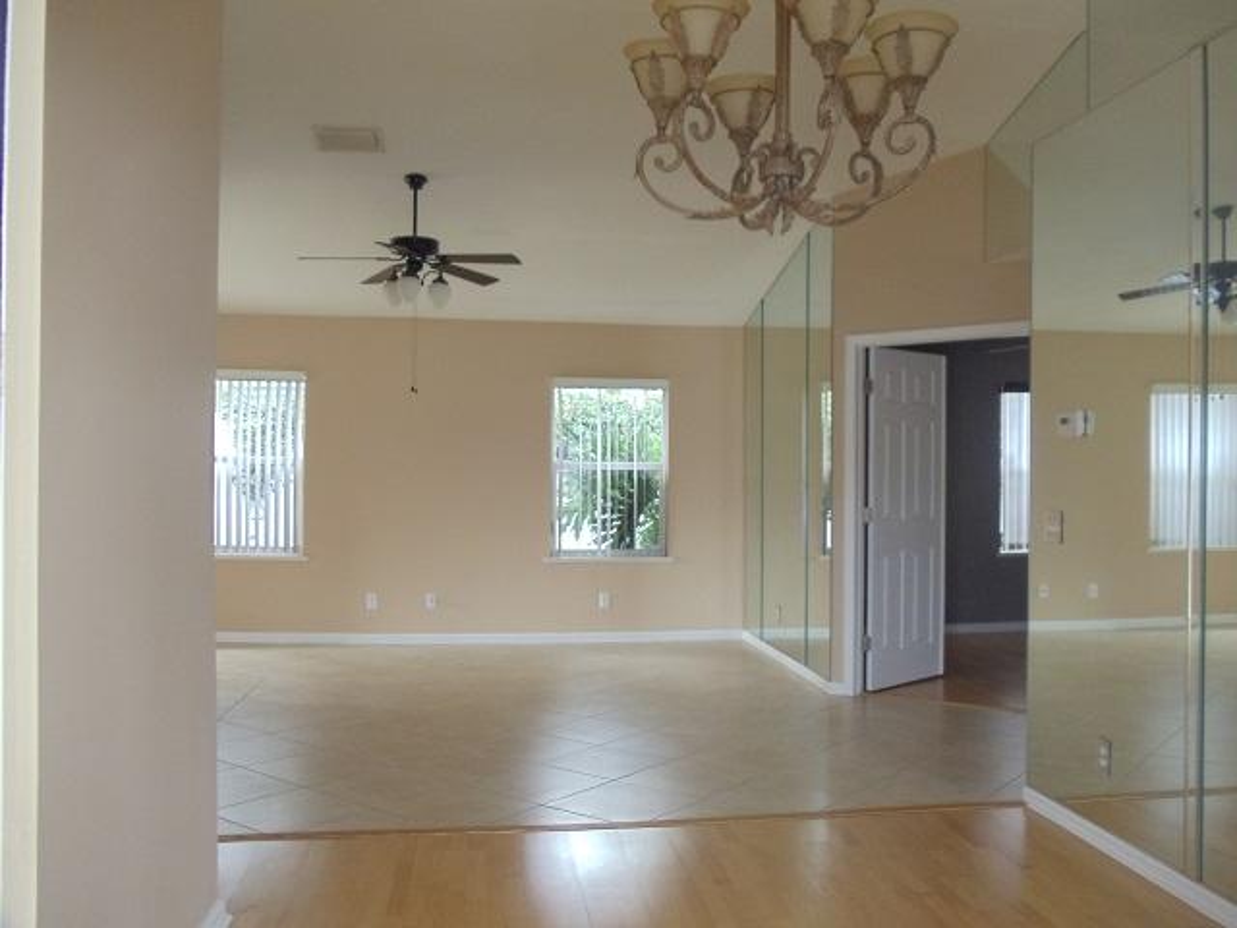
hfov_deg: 42.9
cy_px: 464
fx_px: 1572
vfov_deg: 32.9
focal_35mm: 44
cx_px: 618
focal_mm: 6
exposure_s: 1/30
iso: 200
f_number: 3.5
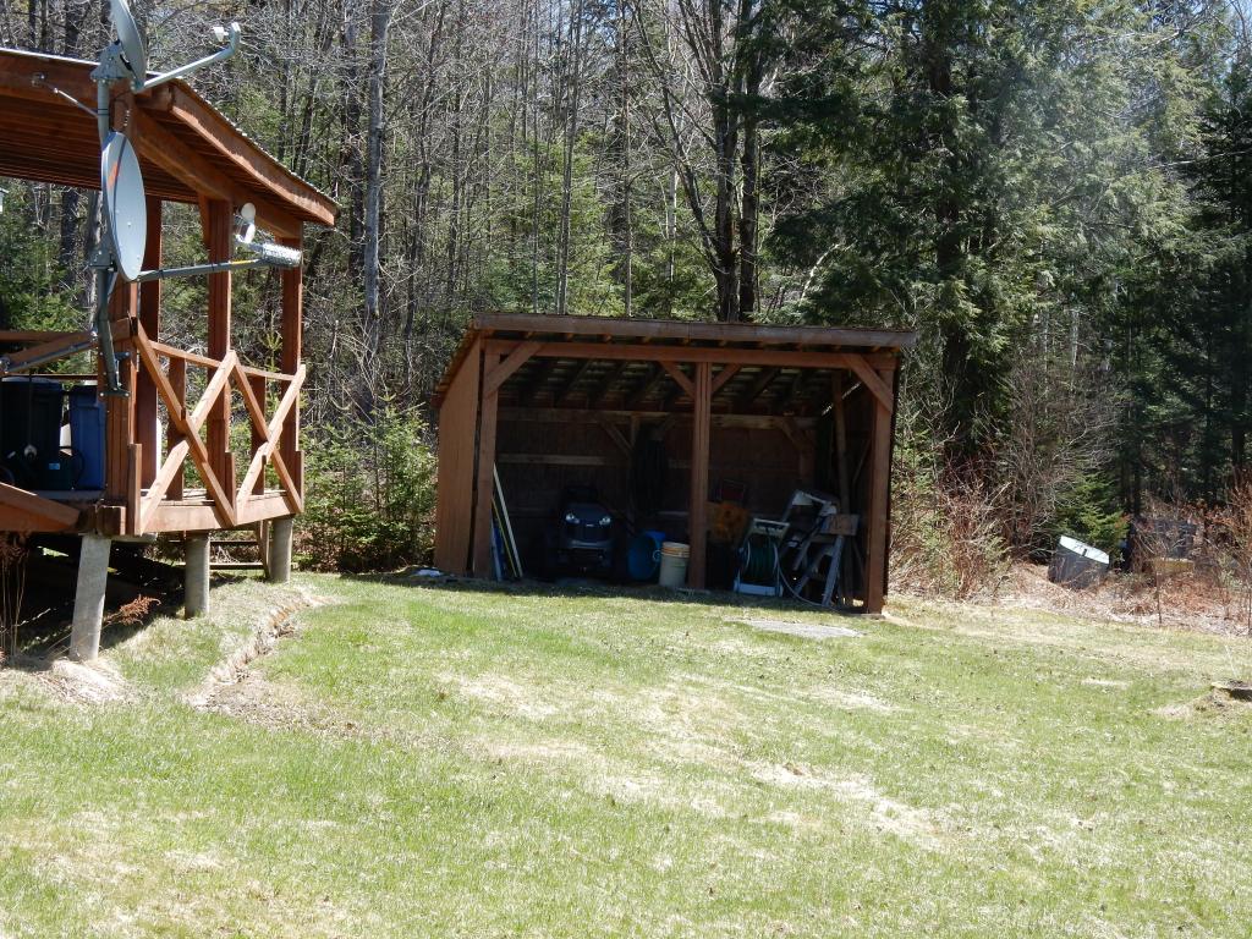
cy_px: 470
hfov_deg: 27.4
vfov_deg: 20.7
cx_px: 626
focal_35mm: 71
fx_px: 2568
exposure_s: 1/250
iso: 125
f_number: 4.8
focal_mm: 12.6
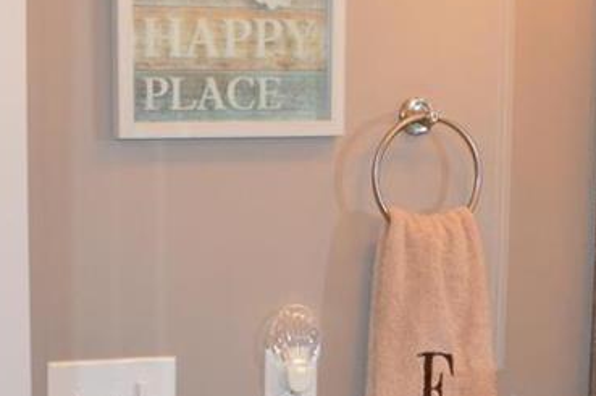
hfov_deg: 14.4
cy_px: 452
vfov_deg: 9.5
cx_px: 368
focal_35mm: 143
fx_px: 2364
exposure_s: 1/60
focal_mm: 22
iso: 500
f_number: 3.8
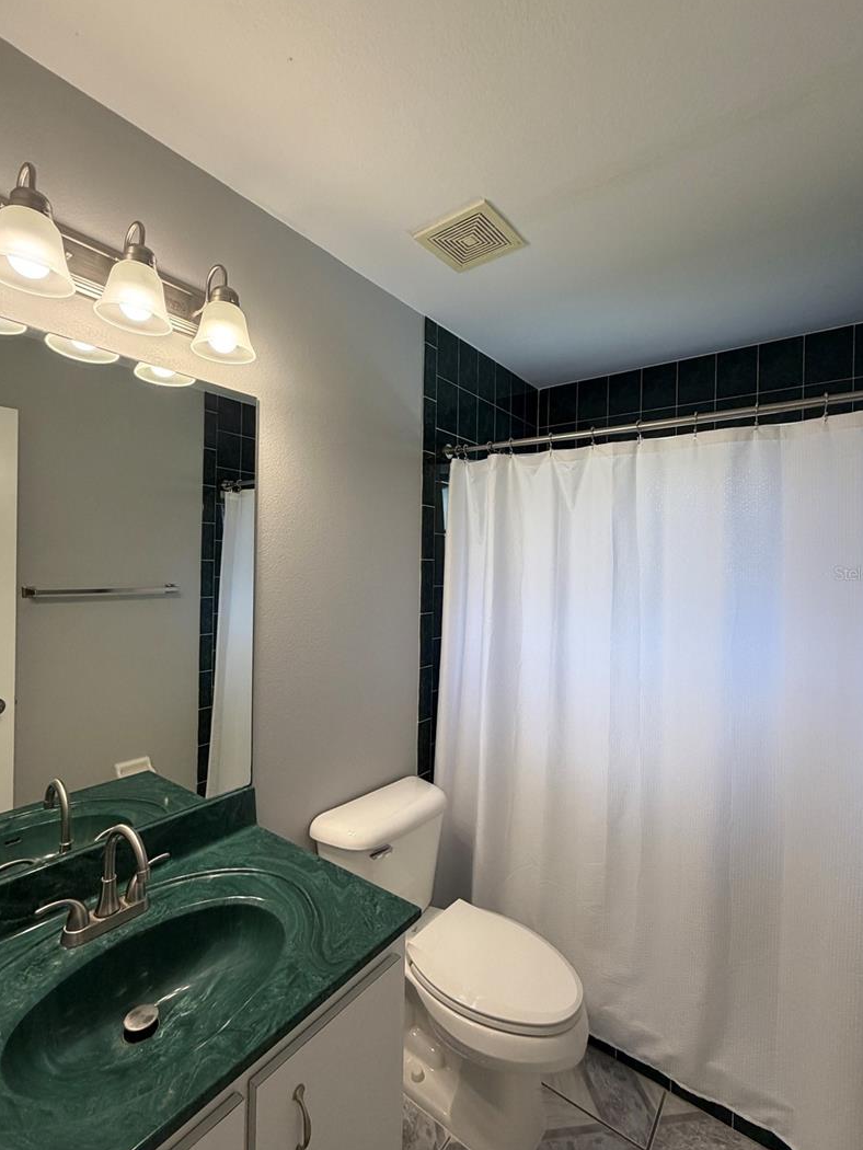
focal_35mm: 16
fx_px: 532
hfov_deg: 78.1
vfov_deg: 94.5
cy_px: 573
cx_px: 419
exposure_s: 1/120
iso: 200
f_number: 2.2
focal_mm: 2.22
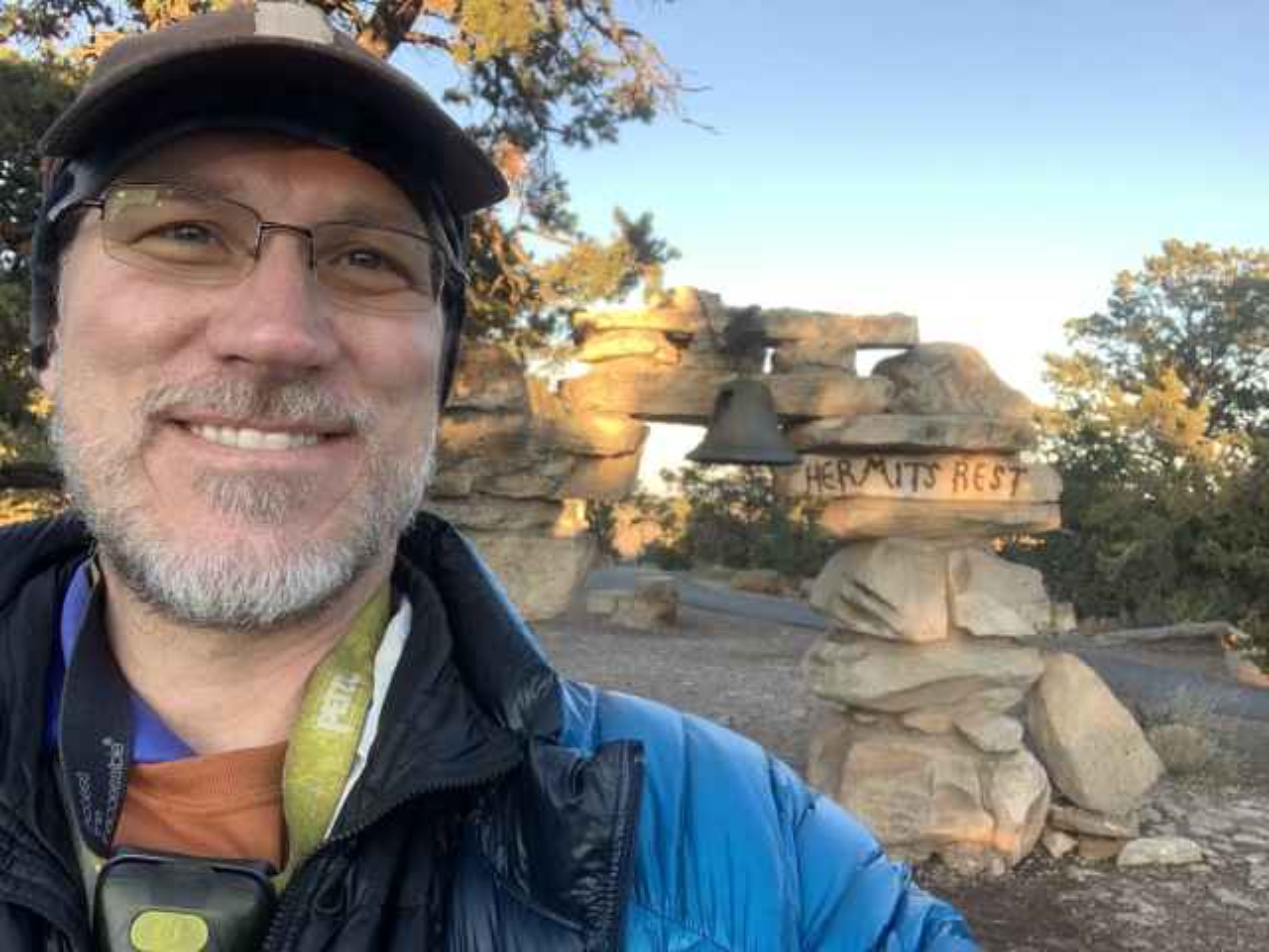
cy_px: 476
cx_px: 634
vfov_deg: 44.2
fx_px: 1173
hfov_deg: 56.8
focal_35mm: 32
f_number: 2.2
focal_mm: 2.87
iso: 64
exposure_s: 1/121
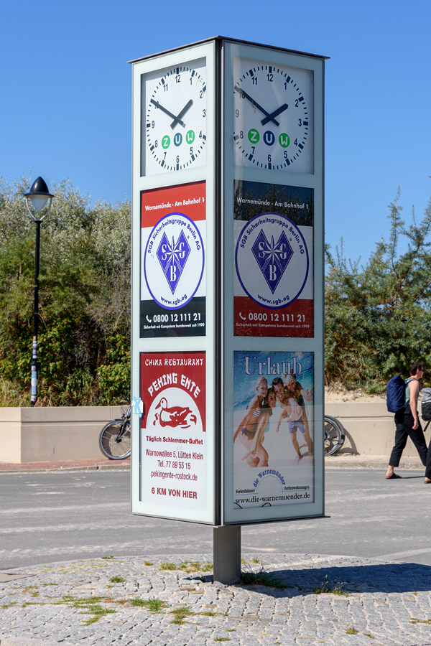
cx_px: 216
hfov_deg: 19.7
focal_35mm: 69
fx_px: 1239
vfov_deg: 29.2
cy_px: 323
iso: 200
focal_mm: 46
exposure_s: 1/800
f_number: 8
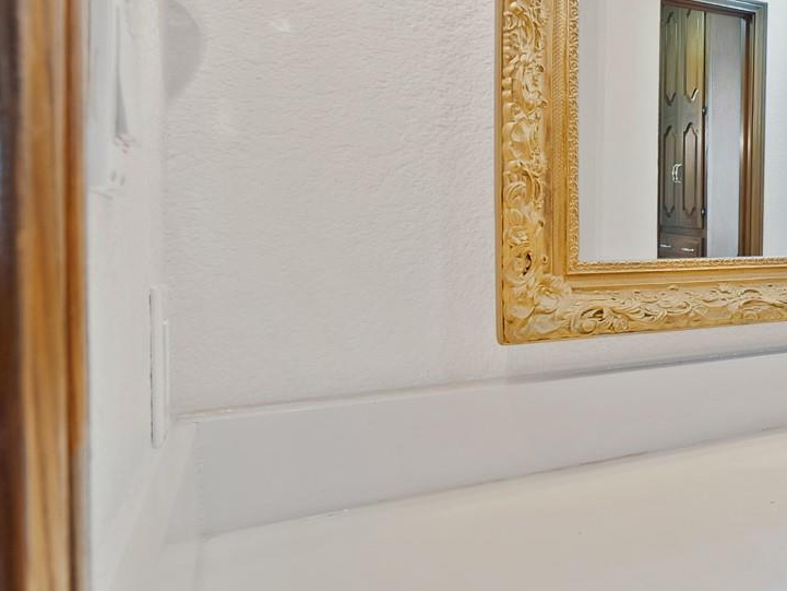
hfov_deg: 33.9
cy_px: 224
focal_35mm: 32
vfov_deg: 43.8
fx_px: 728
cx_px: 1085
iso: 640
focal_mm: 12
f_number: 9
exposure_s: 1/1.67
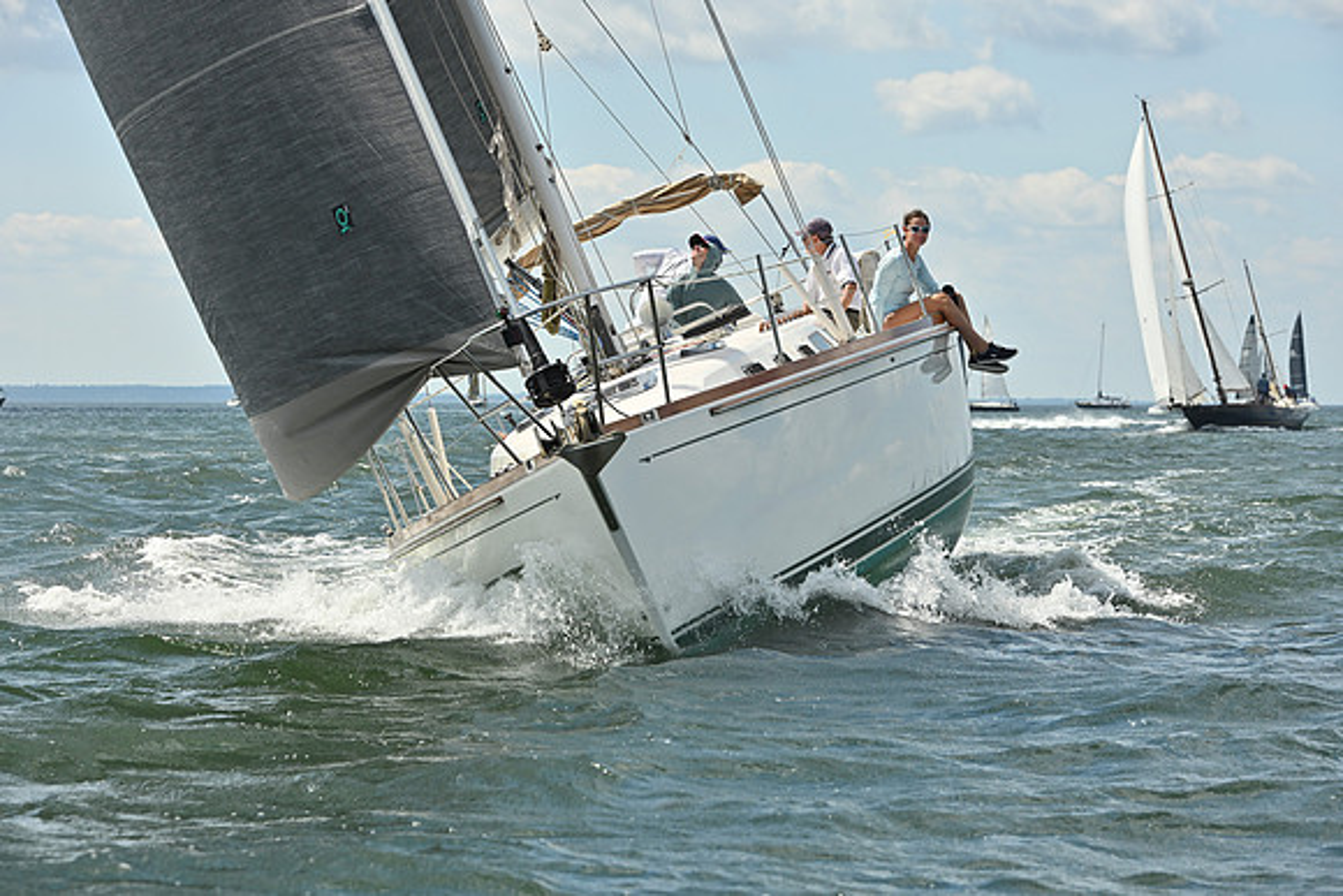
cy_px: 448
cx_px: 672
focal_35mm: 120
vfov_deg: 11.4
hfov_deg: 17.1
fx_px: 4478
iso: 250
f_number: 8
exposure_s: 1/1250
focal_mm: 120
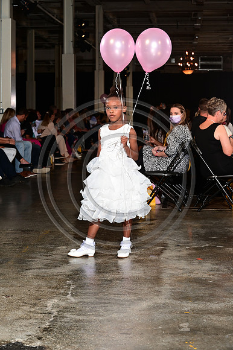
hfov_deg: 19.4
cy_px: 175
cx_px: 116
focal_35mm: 70
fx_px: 680
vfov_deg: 28.9
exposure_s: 1/125
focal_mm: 70
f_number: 6.3
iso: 1000
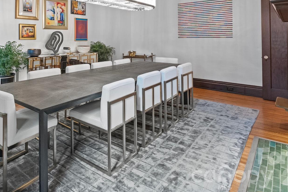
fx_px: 200
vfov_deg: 47.9
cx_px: 93
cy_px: 34
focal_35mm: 25
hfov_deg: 69.2
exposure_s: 1/3
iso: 800
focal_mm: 10
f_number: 4.5
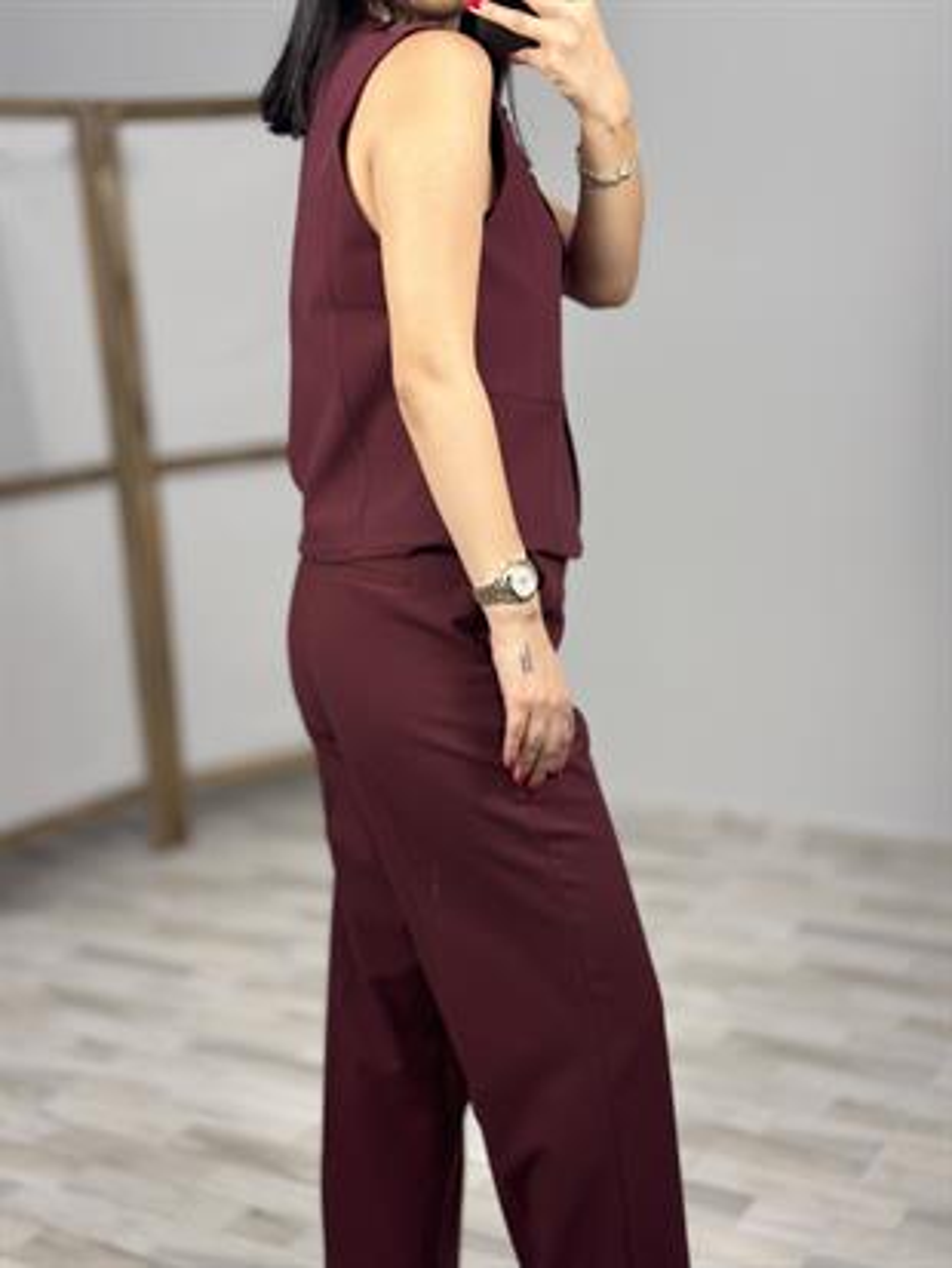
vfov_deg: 39.6
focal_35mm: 48
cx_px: 476
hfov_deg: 30.3
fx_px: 1759
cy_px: 634
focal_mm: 6.86
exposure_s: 1/100
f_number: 1.78
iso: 100
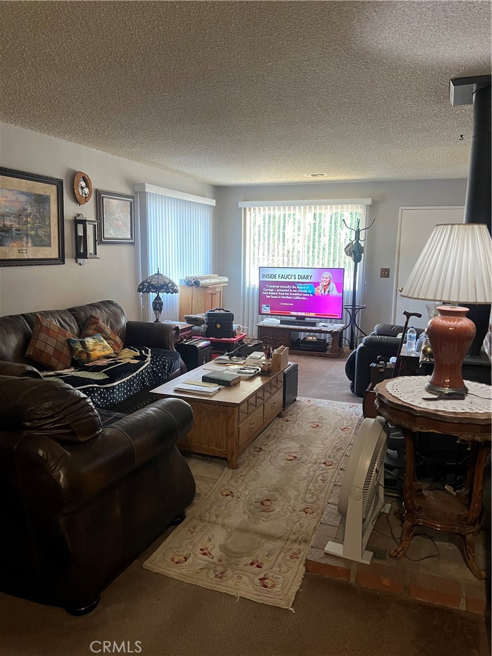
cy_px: 328
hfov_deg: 53.1
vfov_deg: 67.3
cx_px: 246
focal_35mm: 26
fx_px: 493
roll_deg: -1.2
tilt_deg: -8.4
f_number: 1.5
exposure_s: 1/60
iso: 250
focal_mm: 5.7
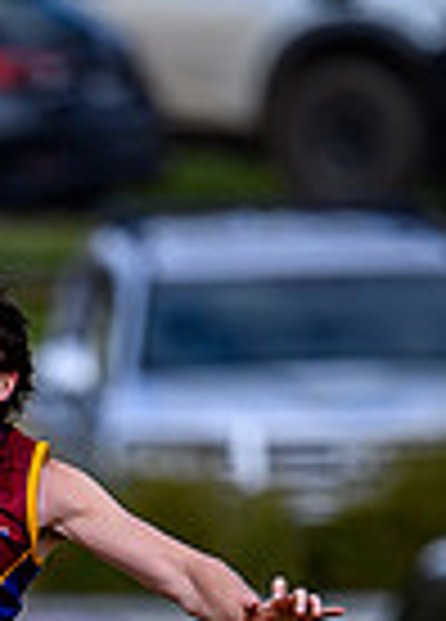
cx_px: -337
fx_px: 47531
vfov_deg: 0.7
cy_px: 681
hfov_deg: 0.5
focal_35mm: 2688
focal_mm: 500
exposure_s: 1/2500
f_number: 4
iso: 250
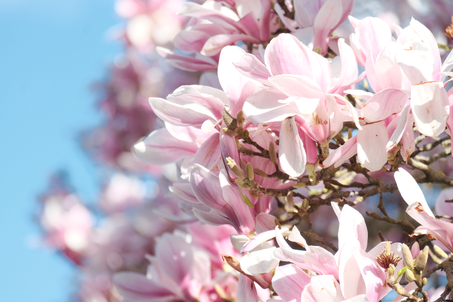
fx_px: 3234
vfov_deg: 5.3
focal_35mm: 257
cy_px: 151
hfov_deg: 8.0
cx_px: 226
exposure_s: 1/400
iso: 640
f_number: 6.4
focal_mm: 171.6
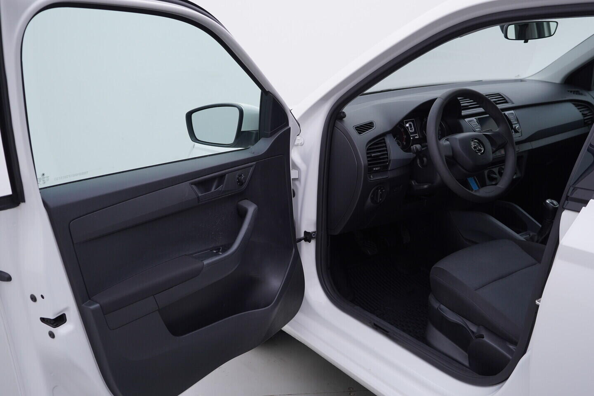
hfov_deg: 53.1
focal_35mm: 36
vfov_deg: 36.9
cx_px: 297
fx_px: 594
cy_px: 198
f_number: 4
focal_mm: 24
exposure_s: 1/80
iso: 125
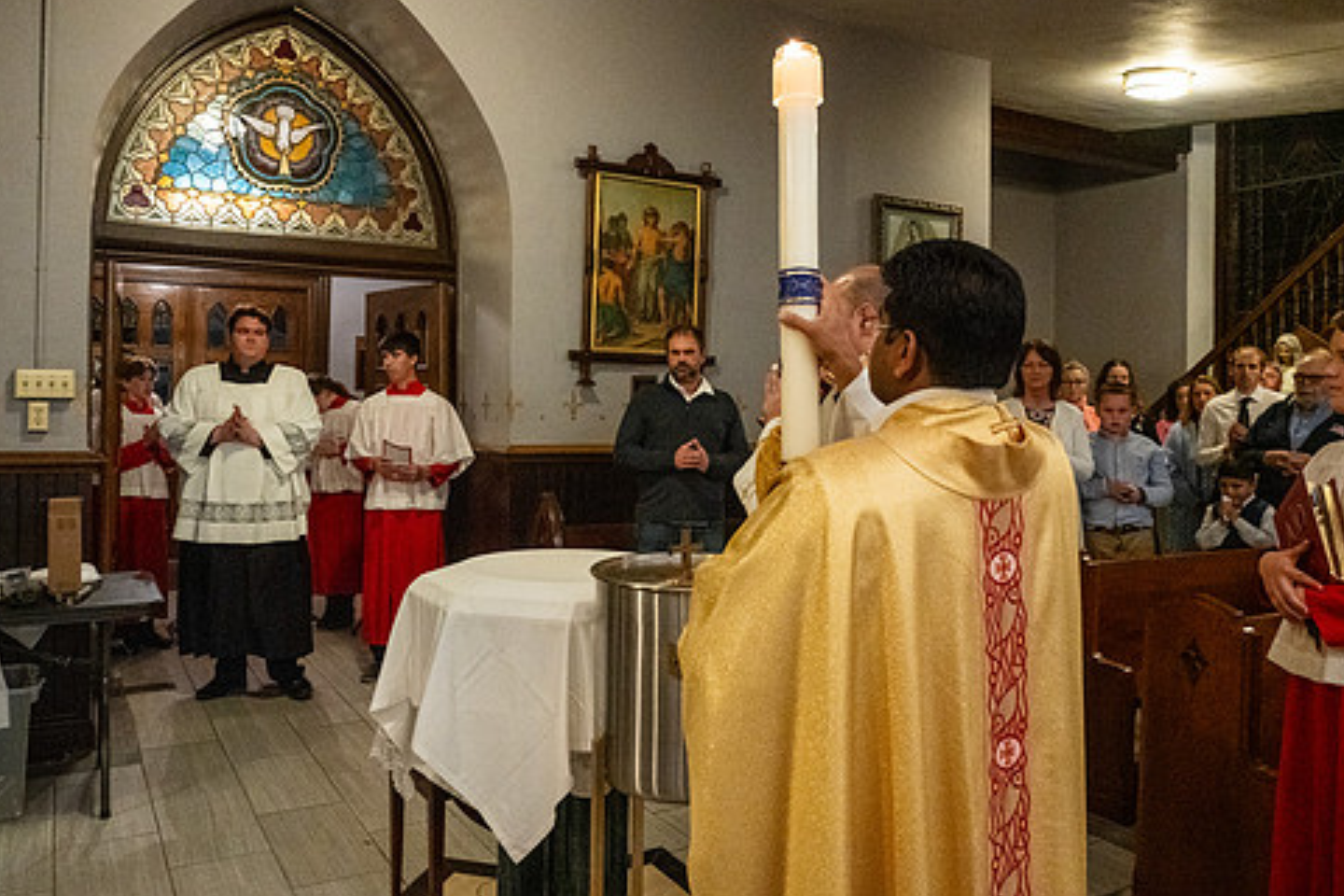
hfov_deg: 63.6
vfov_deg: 44.9
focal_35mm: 29
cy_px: 388
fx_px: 1083
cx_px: 638
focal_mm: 24
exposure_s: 1/60
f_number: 6.3
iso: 5000
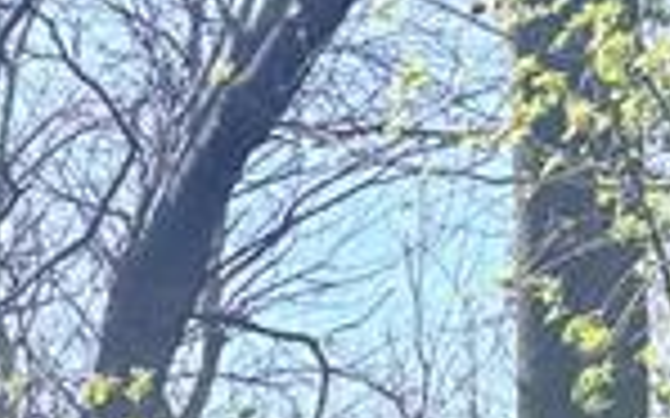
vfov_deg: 6.7
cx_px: -782
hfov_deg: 10.7
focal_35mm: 175
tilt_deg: +0.1
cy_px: 1308
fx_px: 3194
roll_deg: -0.1
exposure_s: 1/2370
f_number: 1.78
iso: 80
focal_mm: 6.76
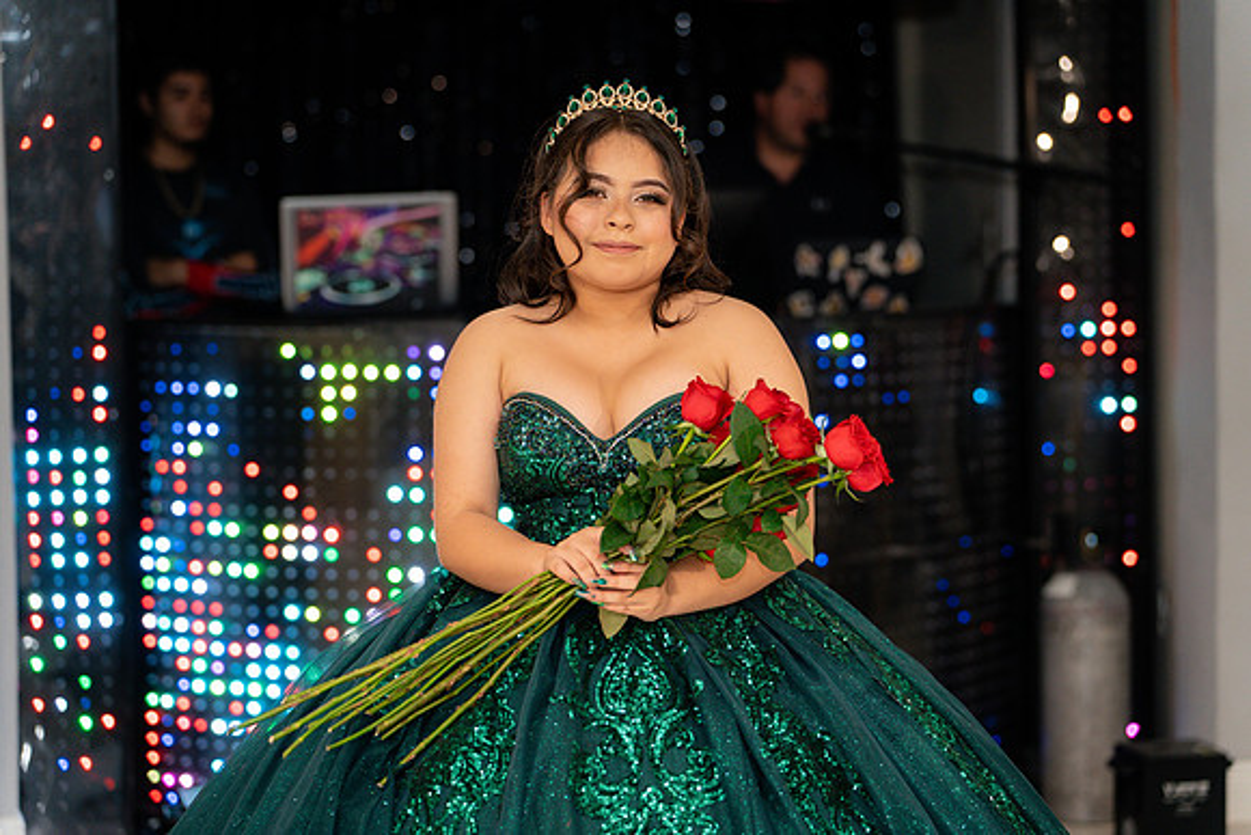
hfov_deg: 22.6
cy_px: 418
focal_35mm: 90
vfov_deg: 15.2
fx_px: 3128
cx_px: 626
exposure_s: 1/250
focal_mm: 90
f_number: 2.8
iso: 800
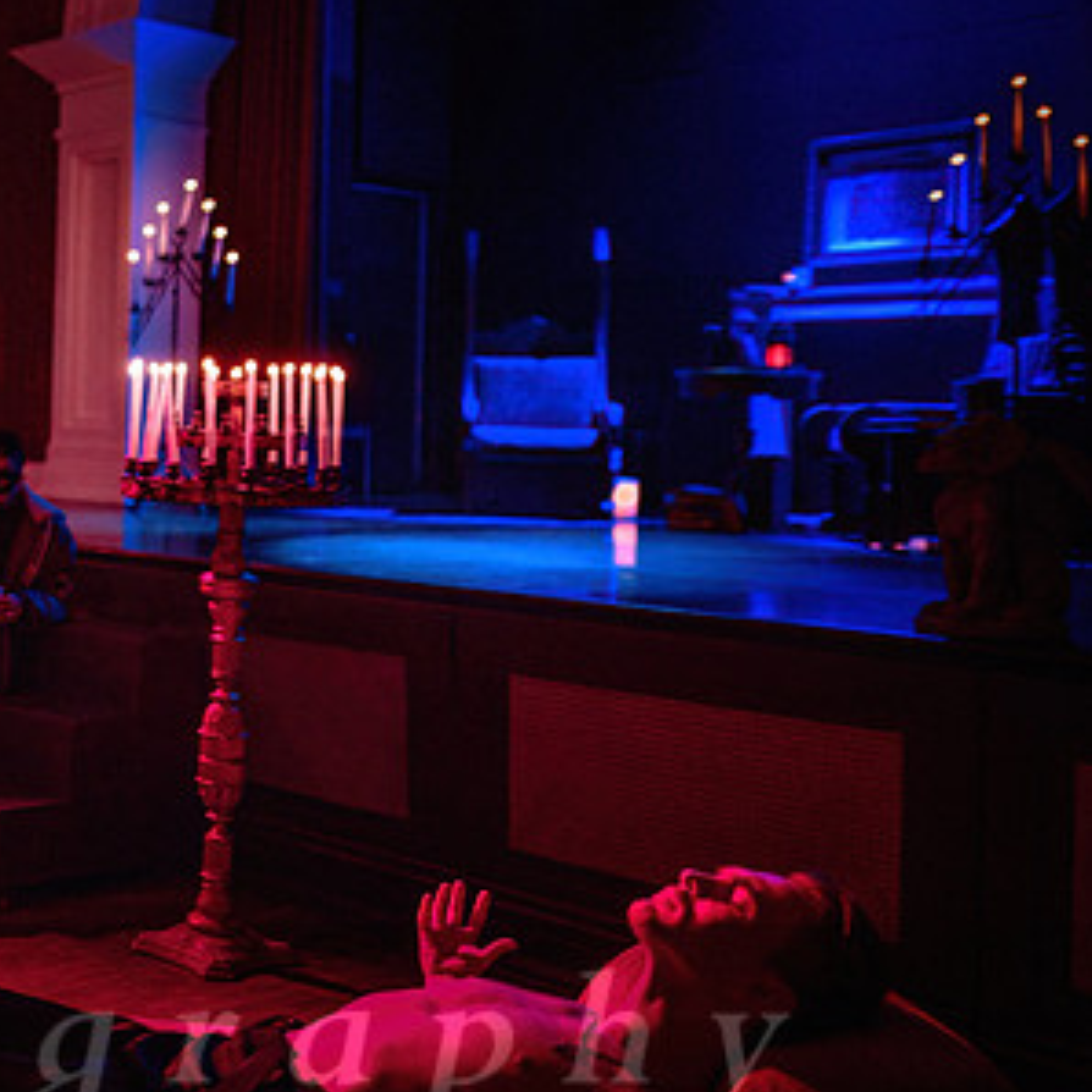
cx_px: -132
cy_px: 432
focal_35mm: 46
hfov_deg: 32.1
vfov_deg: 36.6
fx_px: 1642
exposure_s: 1/80
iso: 1600
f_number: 1.4
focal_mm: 24
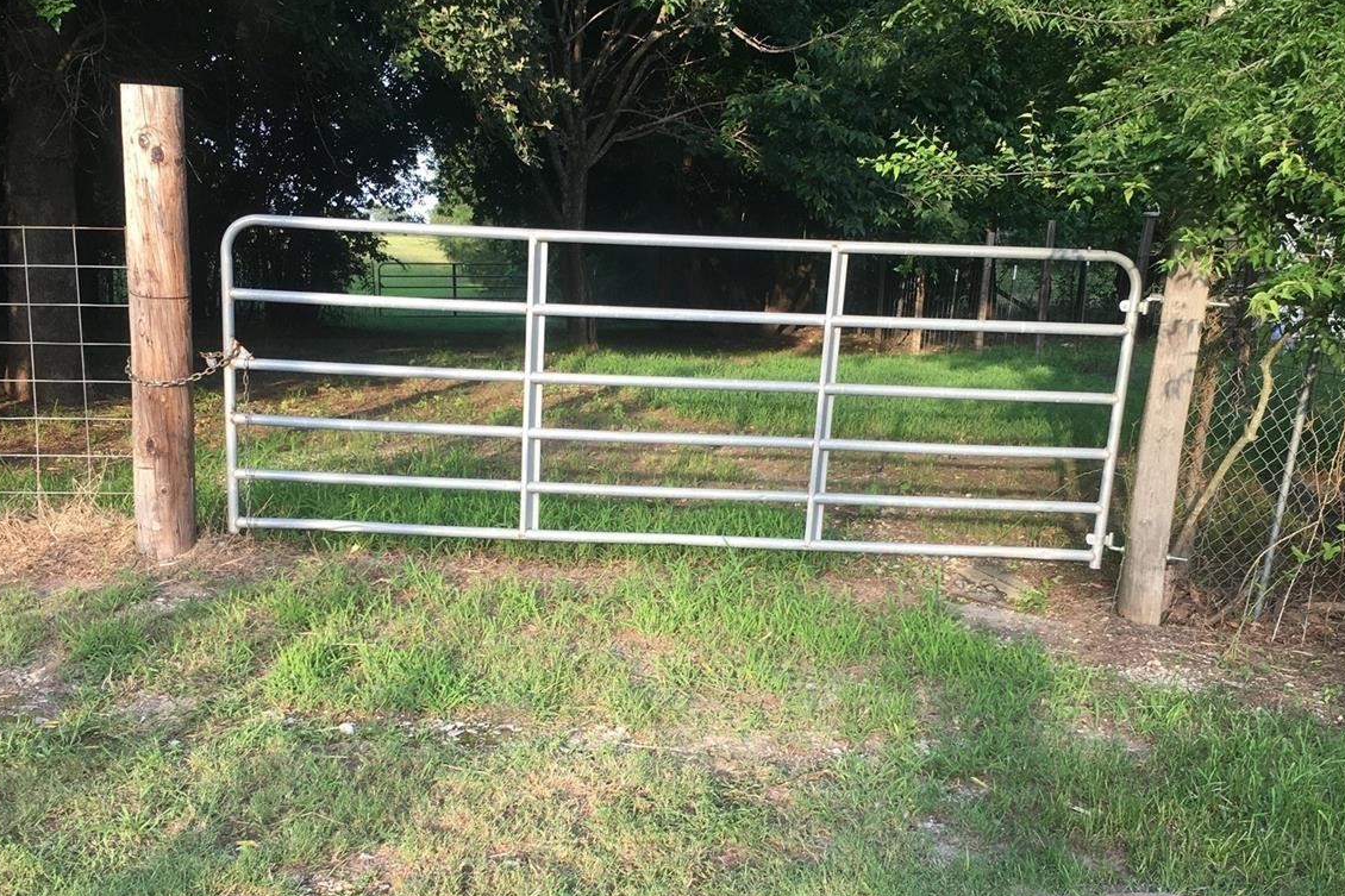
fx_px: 1531
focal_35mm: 41
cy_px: 603
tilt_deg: -10.3
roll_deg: -1.7
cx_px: 674
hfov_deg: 47.4
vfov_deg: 32.3
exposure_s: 1/120
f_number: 2.2
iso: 25
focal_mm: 4.15
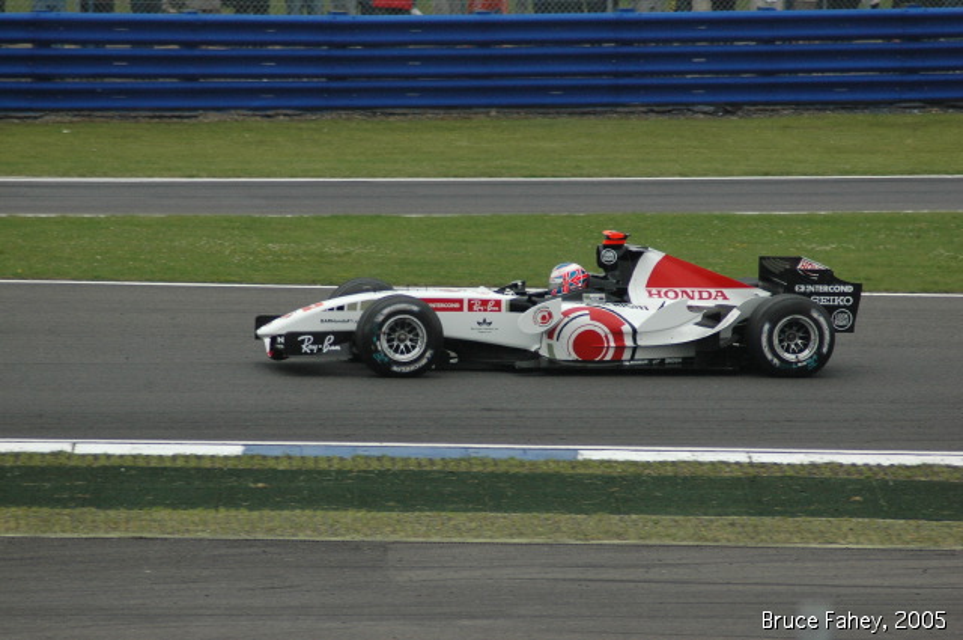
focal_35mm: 450
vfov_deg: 3.0
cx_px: 482
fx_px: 12022
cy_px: 320
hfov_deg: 4.6
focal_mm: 300
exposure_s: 1/2000
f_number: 6.3
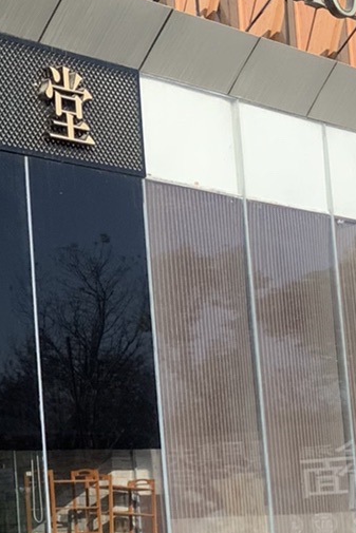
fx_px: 1586
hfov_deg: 12.5
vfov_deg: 19.1
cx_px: -78
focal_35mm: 107
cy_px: 262
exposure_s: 1/1332
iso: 25
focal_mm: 4.25
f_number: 1.8
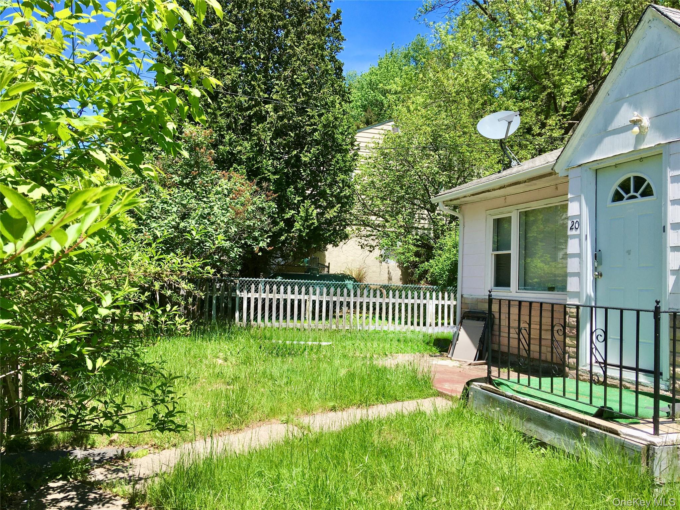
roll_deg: -1.1
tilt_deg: +3.1
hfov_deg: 61.7
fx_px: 570
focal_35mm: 29
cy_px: 255
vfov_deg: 48.2
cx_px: 340
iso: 25
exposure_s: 1/1012
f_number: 2.2
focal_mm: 4.15
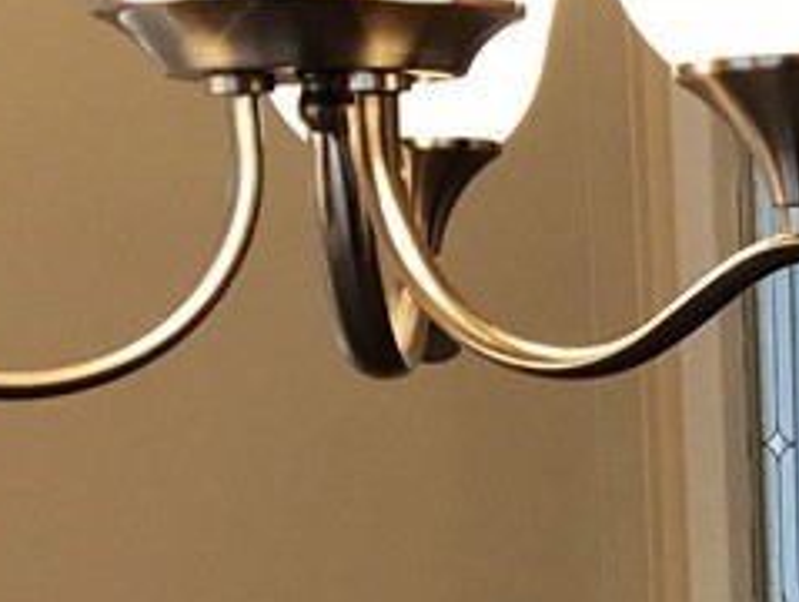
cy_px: 609
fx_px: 2866
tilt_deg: -4.6
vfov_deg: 11.9
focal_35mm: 124
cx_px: 1397
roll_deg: +1.3
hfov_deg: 14.2
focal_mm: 4.15
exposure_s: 1/15
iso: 25
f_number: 2.2
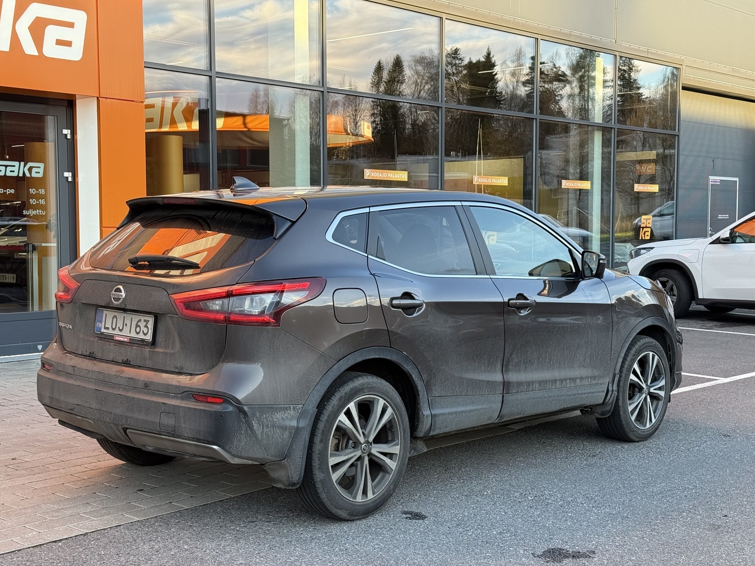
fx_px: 1112
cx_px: 376
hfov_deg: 37.5
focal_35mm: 51
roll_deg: +0.4
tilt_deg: -3.5
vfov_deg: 28.6
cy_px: 298
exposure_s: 1/253
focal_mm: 6.76
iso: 100
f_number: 1.78
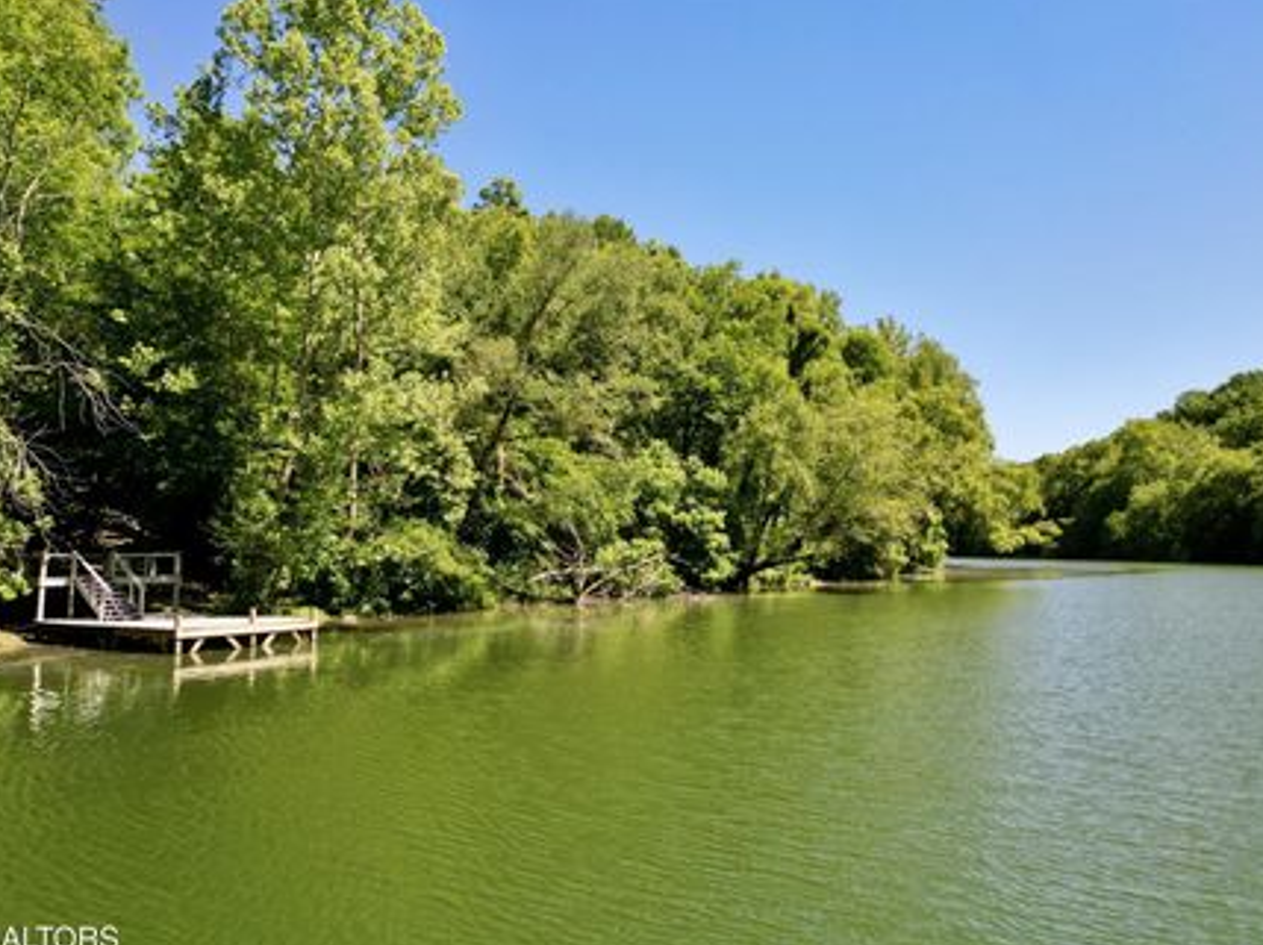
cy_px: 437
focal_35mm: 28
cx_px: 621
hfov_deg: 63.5
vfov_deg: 49.6
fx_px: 1021
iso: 100
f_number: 1.7
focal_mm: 6.72
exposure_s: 1/1500
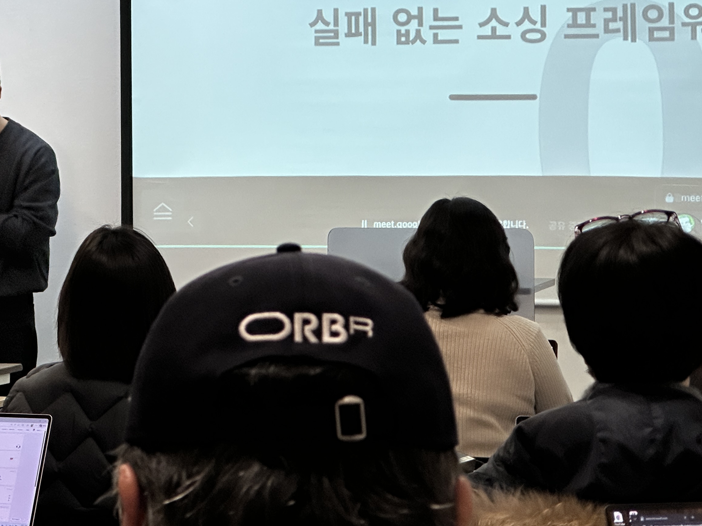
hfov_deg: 14.6
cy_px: 114
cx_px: 199
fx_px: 2738
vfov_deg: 11.0
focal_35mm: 135
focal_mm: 9
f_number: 2.8
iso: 200
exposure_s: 1/120
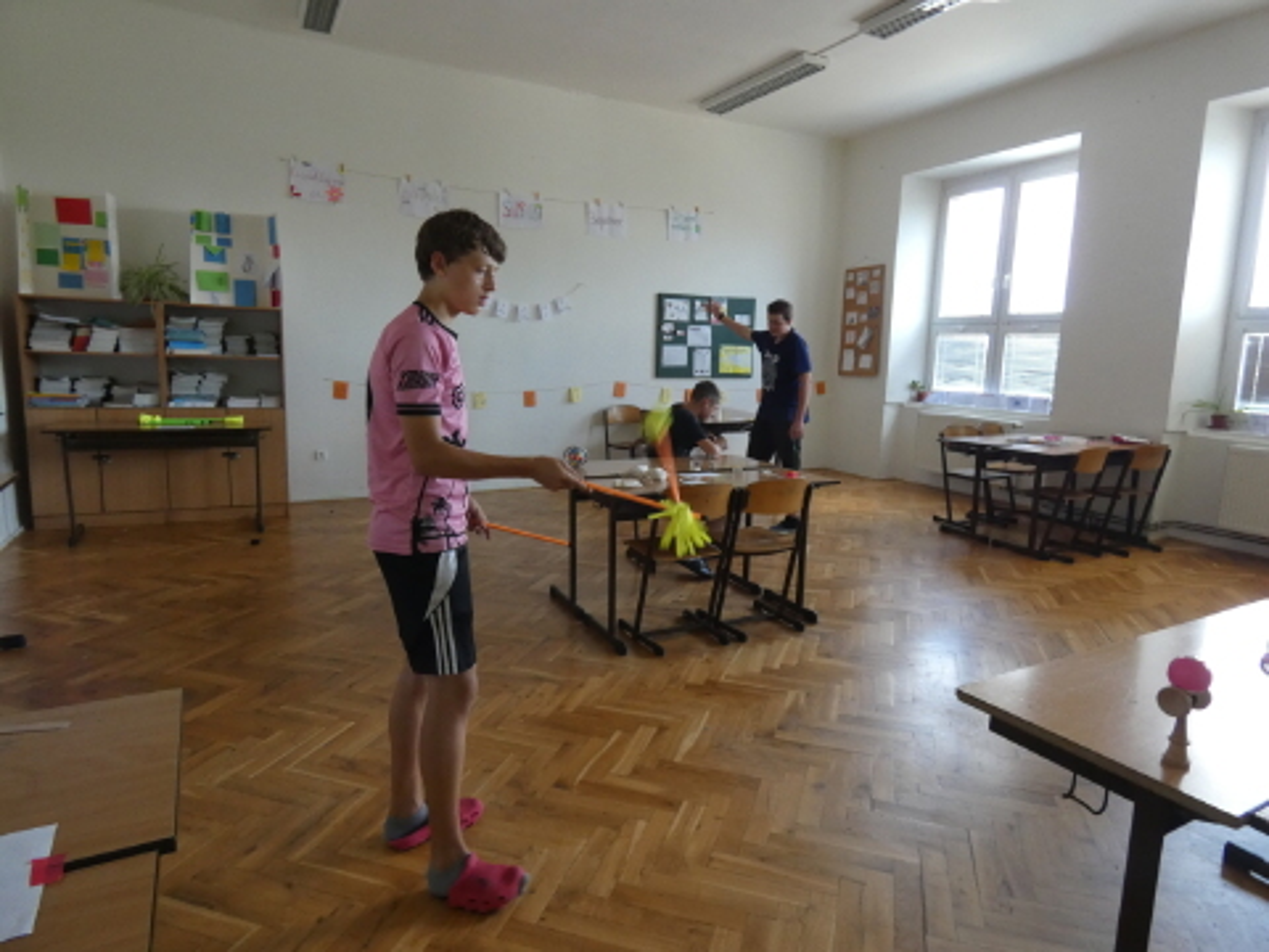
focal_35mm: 20
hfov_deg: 81.7
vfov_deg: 66.0
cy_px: 476
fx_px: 733
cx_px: 634
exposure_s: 1/60
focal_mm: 3.6
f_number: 2.8
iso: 320
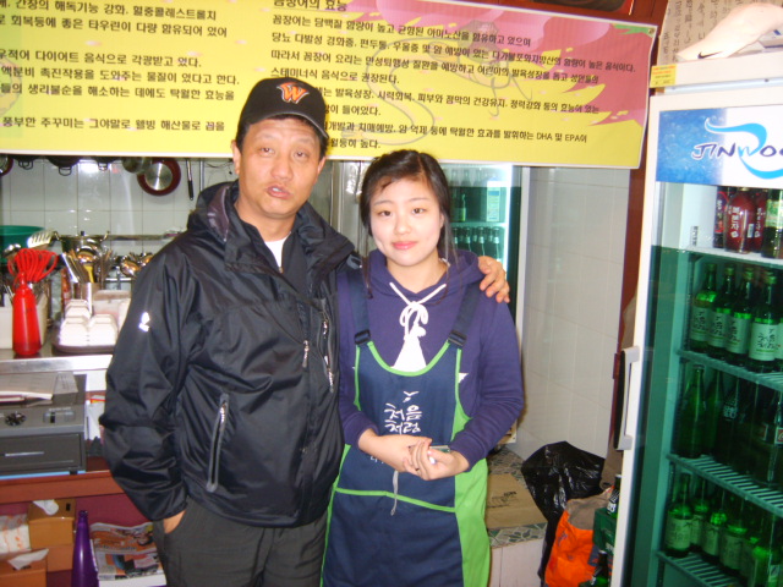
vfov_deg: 40.7
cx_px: 392
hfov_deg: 52.6
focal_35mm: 35
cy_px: 294
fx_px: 792
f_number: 2.8
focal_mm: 7.4
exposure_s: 1/30
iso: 133
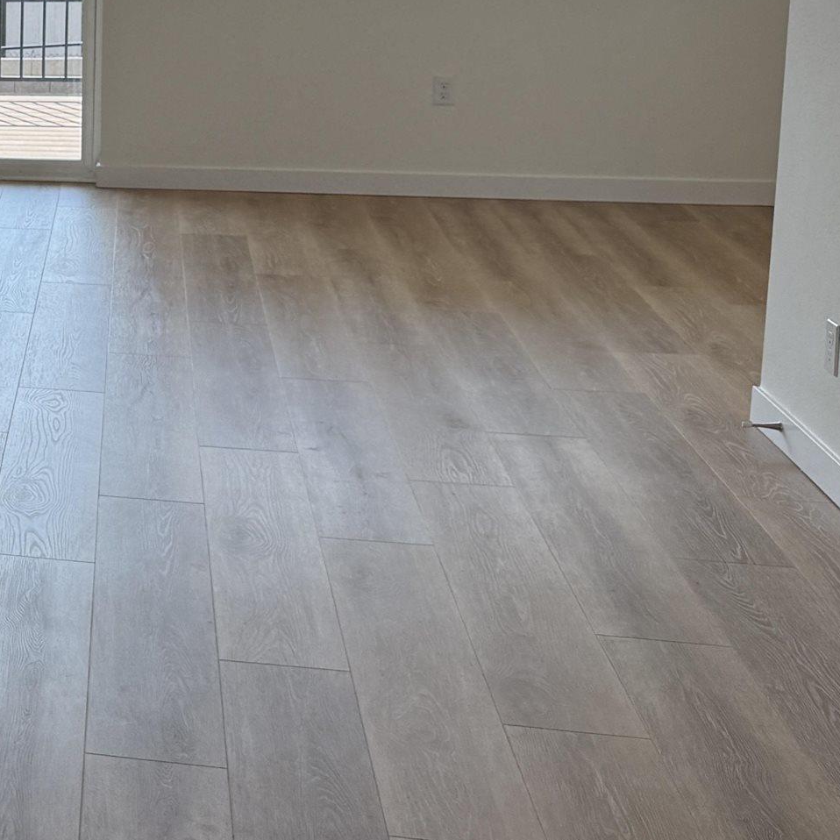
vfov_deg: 24.9
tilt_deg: -9.4
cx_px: -424
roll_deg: +2.2
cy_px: 145
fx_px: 1867
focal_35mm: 68
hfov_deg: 21.3
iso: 80
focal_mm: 6.76
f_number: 1.78
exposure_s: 1/757
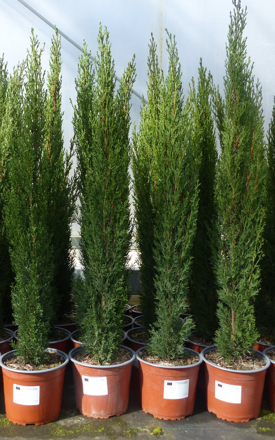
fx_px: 432
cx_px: 101
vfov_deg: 54.0
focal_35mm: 36
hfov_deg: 35.1
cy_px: 218
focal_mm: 4.5
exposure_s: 1/400
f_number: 4
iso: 100
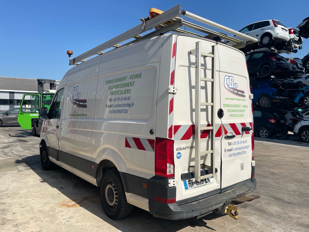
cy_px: 116
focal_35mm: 26
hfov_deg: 67.3
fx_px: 232
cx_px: 154
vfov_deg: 53.1
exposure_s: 1/5814
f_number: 1.6
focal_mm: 4.2
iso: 32
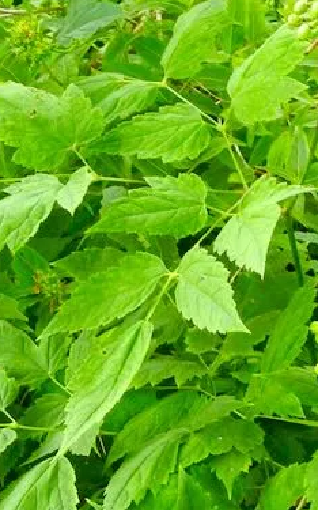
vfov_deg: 10.6
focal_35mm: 197
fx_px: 2735
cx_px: 156
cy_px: 207
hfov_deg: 6.7
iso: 400
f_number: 4.1
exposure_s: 1/24.8
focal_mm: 12.2
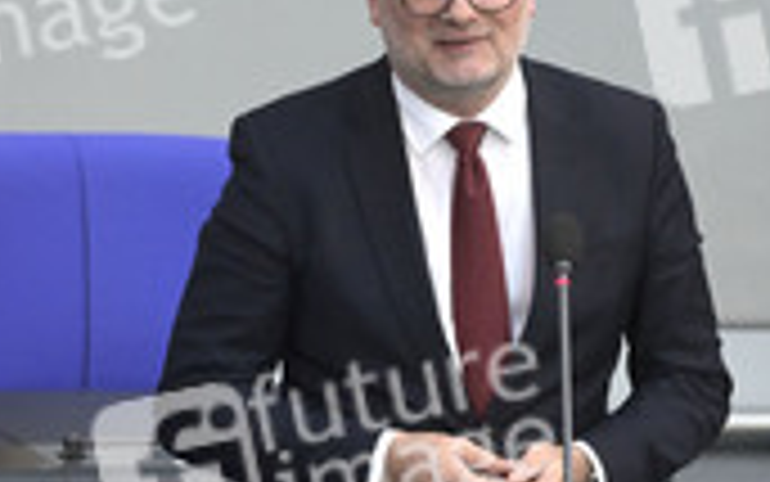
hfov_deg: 2.9
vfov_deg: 1.8
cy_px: 676
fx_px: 14988
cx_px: 455
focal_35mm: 714
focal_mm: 300
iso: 8000
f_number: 5.6
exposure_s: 1/320
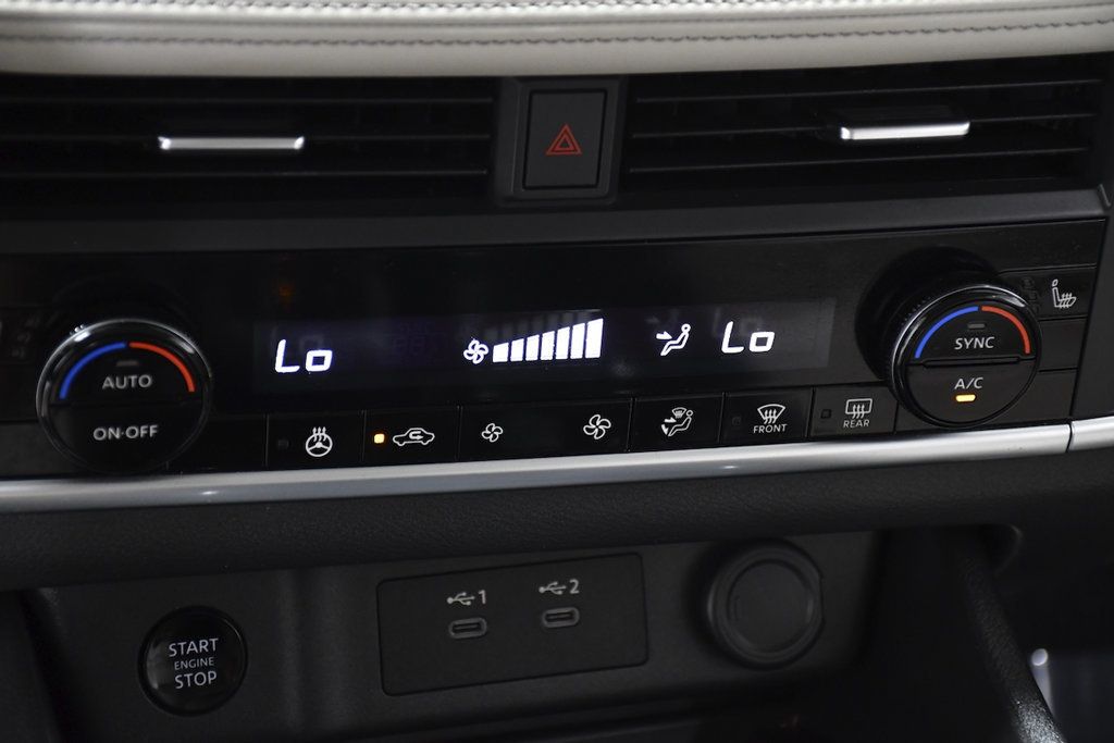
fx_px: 2785
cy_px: 372
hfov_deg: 22.6
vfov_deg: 15.2
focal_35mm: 90
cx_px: 557
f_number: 5
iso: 2500
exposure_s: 1/40
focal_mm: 60
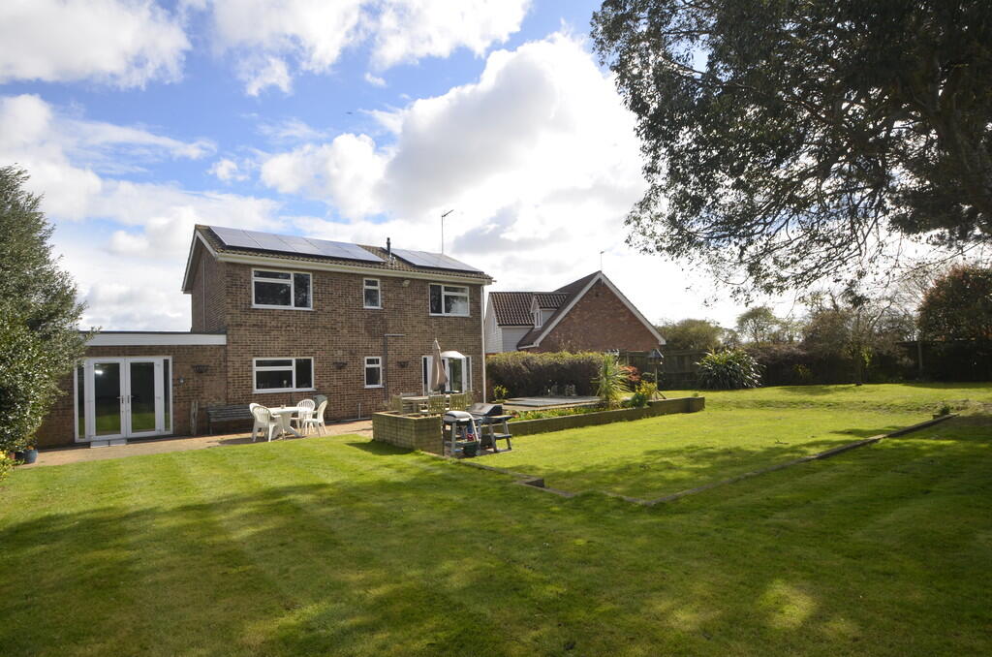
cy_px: 328
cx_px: 496
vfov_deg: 67.1
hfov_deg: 90.1
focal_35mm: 18
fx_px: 495
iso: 100
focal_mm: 12
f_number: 9
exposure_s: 1/200
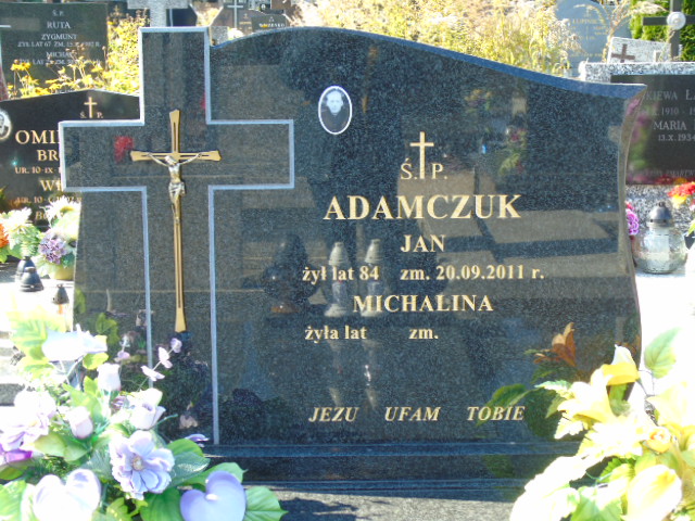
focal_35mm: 71
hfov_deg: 27.4
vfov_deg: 20.7
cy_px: 260
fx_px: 1425
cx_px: 348
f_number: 4.7
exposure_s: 1/50
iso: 80
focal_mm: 13
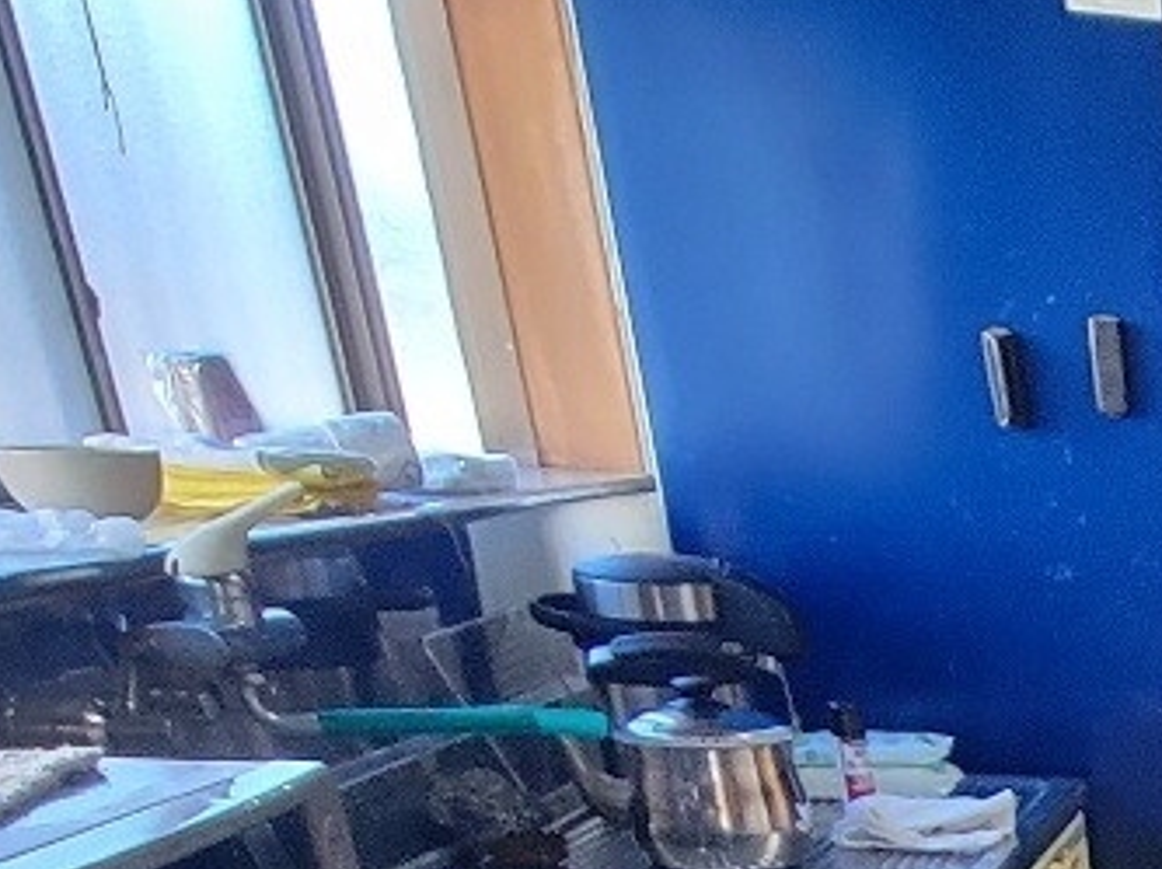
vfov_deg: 18.7
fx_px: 2113
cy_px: 1502
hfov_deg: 20.9
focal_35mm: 63
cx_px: 2104
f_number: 2.2
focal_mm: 2.2
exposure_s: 1/50
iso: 400
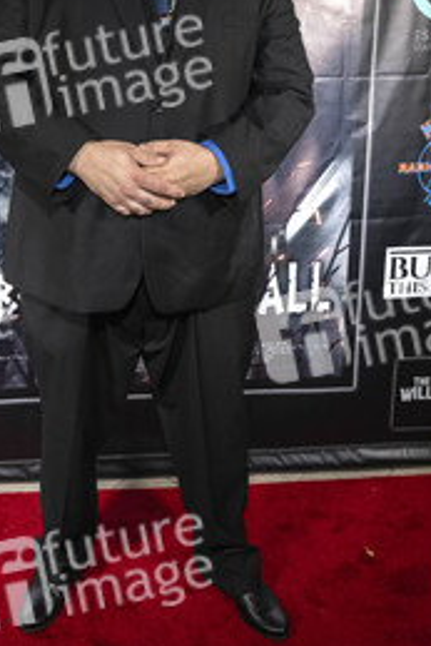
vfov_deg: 50.6
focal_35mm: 37
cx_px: 157
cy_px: 200
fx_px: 664
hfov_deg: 35.8
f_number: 5.6
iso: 800
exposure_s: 1/200
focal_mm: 24
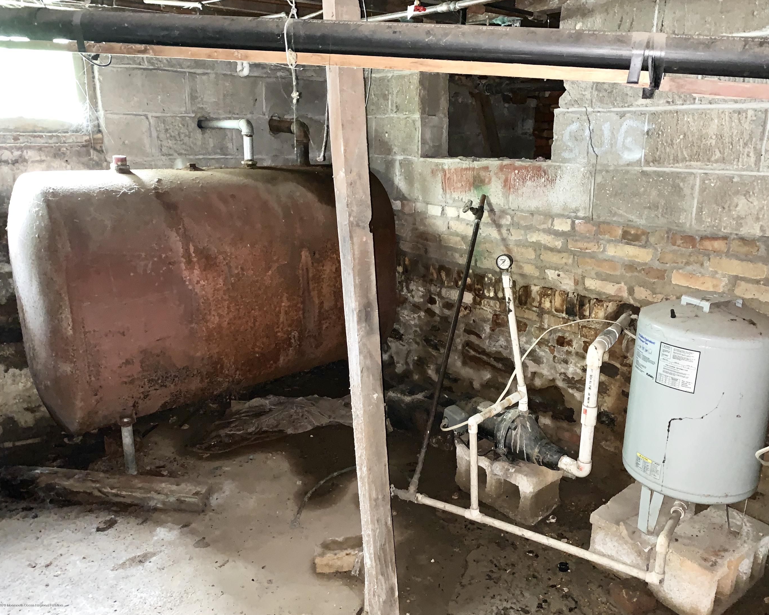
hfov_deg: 62.1
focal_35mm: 28
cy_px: 307
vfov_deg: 51.5
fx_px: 637
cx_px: 419
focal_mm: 4.25
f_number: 1.8
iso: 320
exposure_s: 1/4
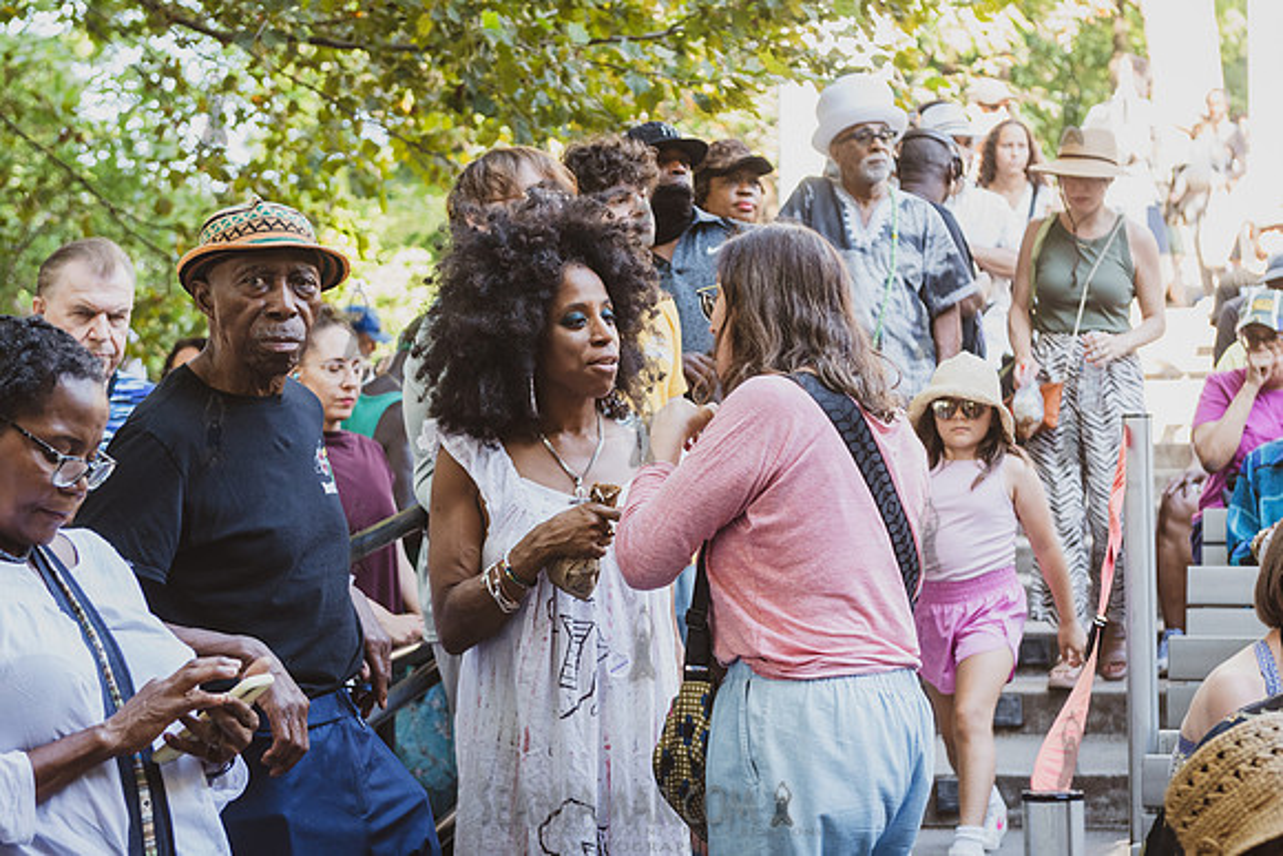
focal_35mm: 83
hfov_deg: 24.5
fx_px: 2950
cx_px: 634
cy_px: 400
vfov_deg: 16.5
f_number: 4
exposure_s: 1/200
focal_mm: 70
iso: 1000
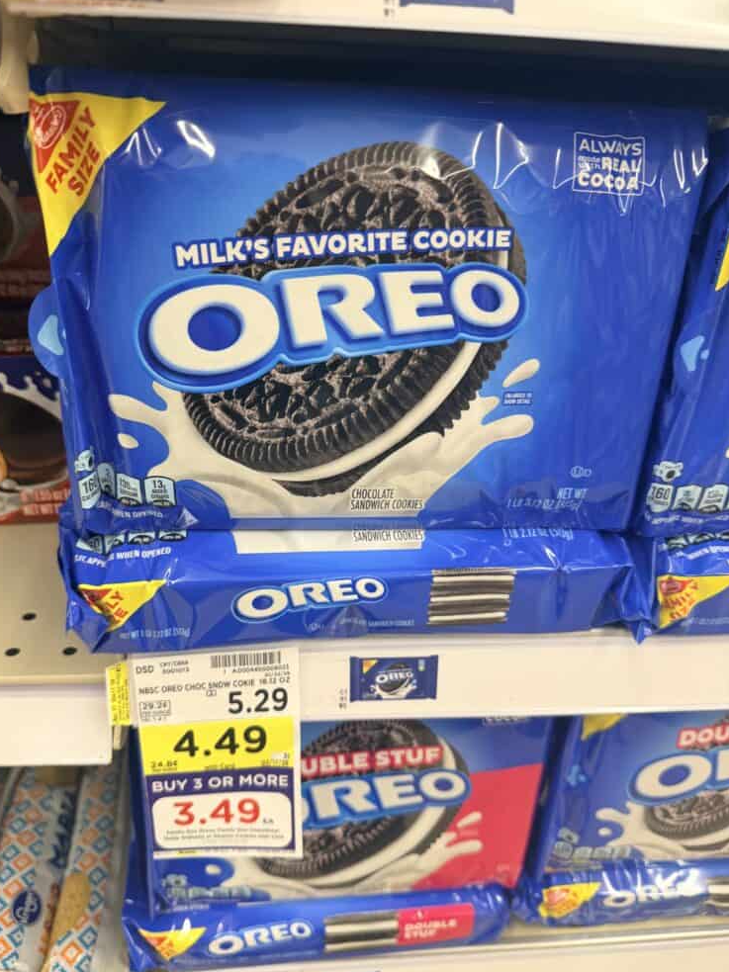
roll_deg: -3.3
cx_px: 351
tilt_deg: -30.6
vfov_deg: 69.4
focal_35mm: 25
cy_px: 497
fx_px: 702
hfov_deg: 54.9
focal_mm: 6.76
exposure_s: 1/64
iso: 160
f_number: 1.78
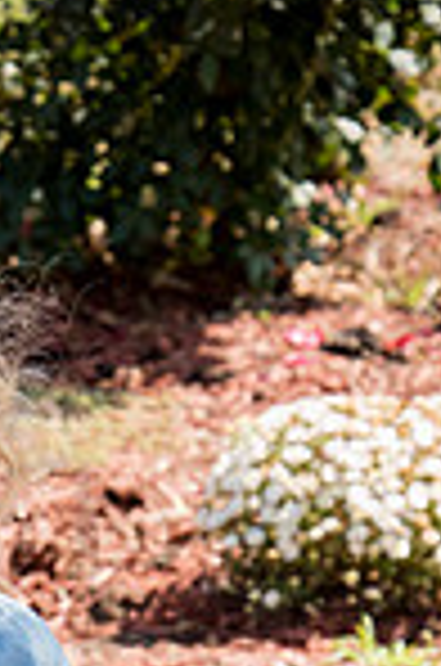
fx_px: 3489
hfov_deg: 7.2
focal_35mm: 189
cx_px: -99
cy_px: 976
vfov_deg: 10.6
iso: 400
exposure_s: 1/320
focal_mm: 62
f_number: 7.1
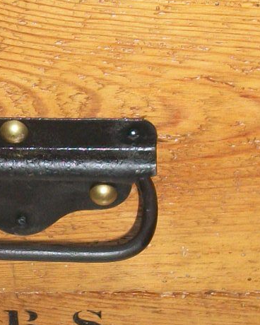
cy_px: 186
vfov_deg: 13.9
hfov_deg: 11.0
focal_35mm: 139
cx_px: -4
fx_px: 1337
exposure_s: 1/30
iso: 80
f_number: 2.9
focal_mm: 5.7
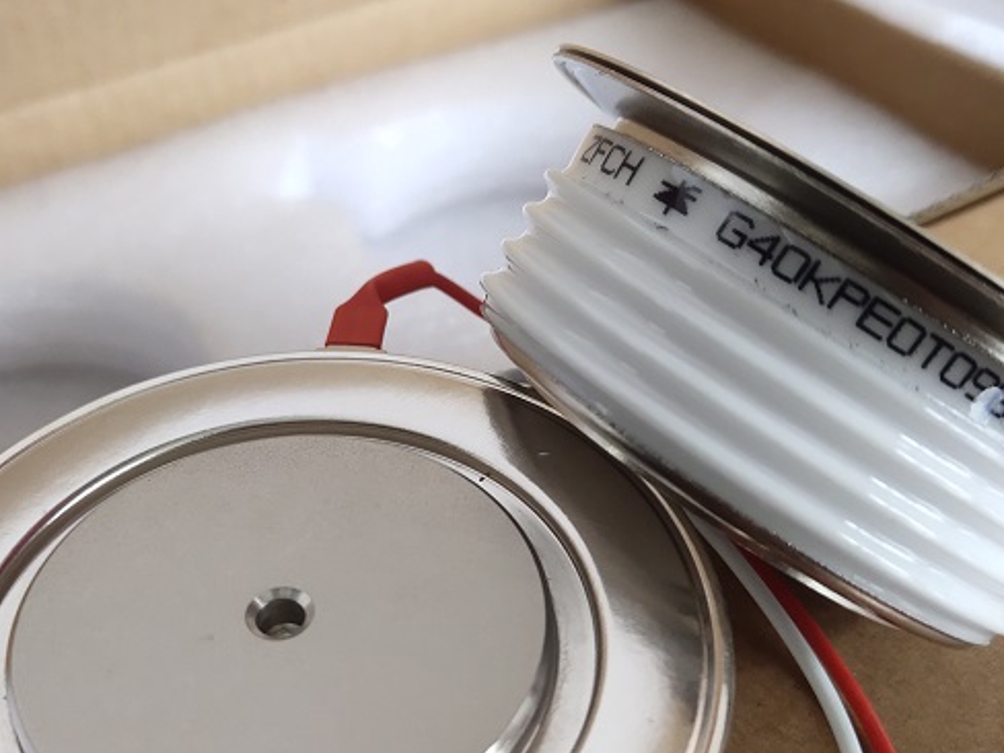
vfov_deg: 30.2
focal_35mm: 48
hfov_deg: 39.6
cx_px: 452
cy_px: 423
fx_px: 1392
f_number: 1.8
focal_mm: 4.27
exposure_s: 1/50
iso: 166
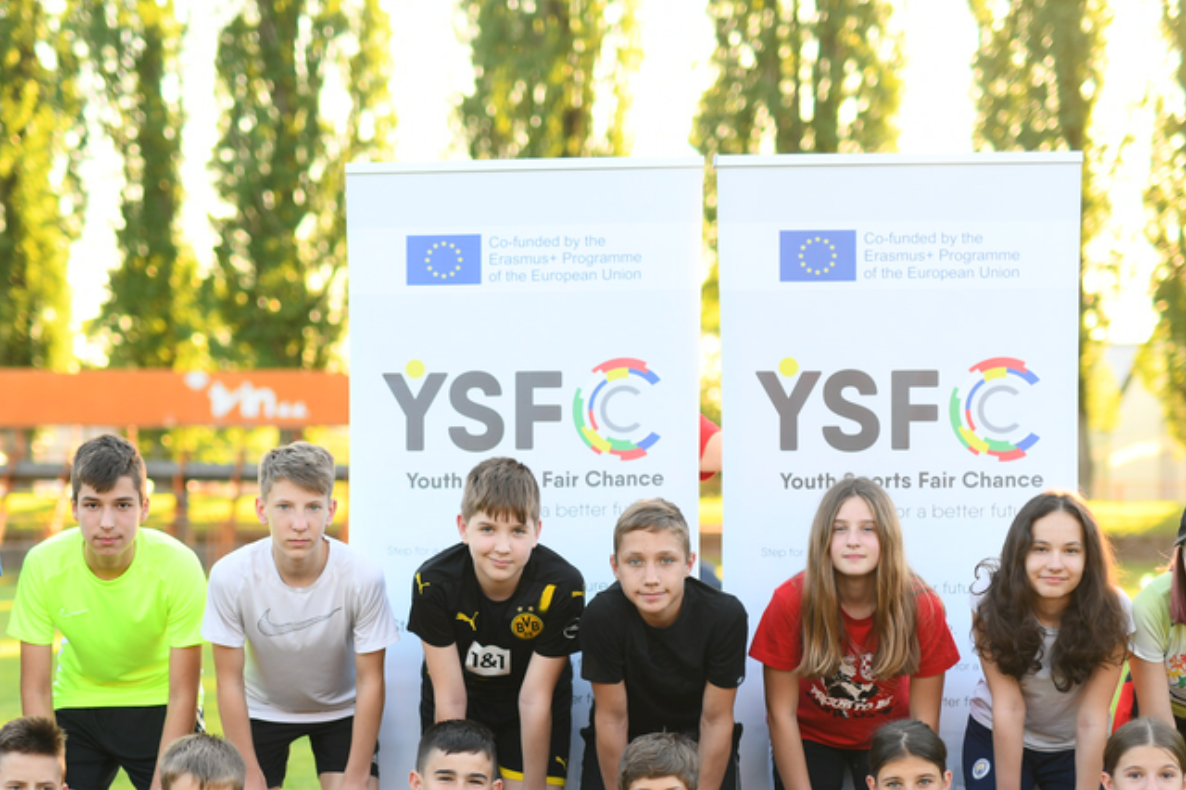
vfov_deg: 13.6
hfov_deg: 20.4
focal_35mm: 100
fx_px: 3293
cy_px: 682
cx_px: 480
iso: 250
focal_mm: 50
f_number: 1.8
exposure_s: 1/640
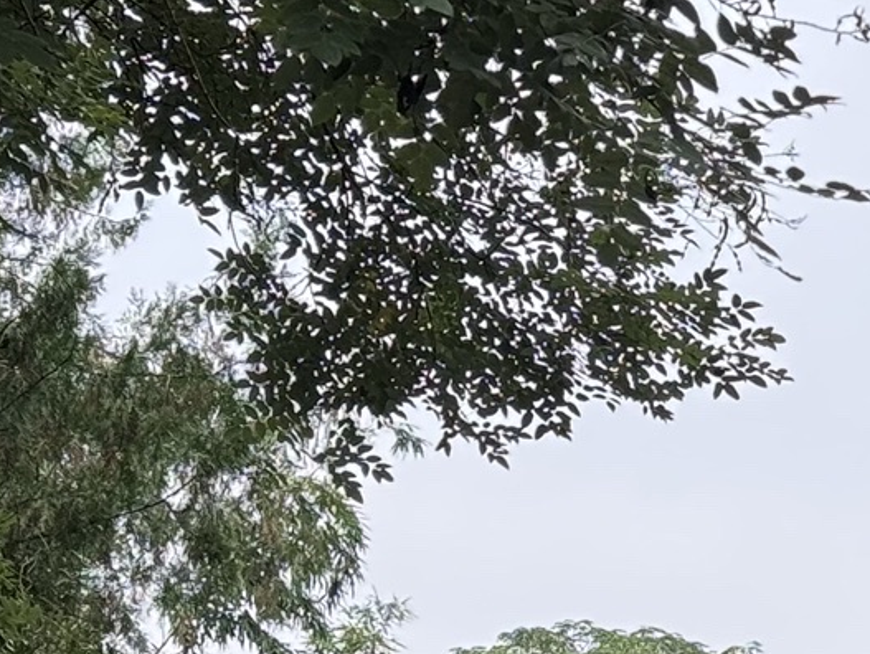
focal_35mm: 182
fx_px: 4577
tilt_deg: +5.9
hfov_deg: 10.3
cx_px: 1511
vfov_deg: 8.0
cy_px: 946
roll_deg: +0.1
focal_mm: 6.76
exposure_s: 1/360
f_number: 1.78
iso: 64
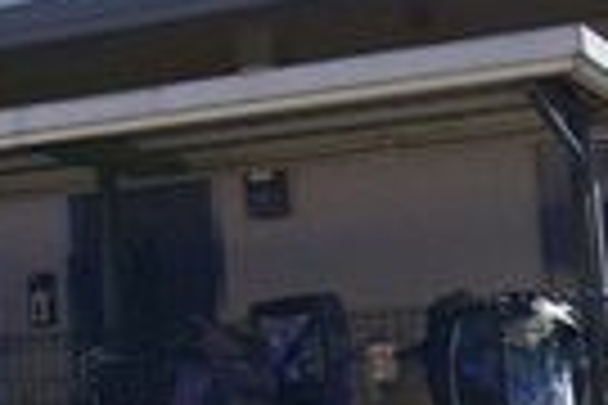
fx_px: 2398
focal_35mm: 142
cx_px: -617
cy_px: 248
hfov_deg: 12.6
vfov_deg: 9.7
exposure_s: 1/125
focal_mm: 16
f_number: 10
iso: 100
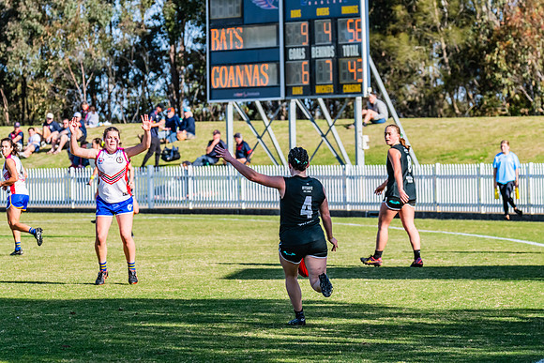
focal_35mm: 226
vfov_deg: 6.1
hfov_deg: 9.1
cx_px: 291
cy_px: 185
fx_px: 3419
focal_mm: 210
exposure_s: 1/1600
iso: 800
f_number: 9
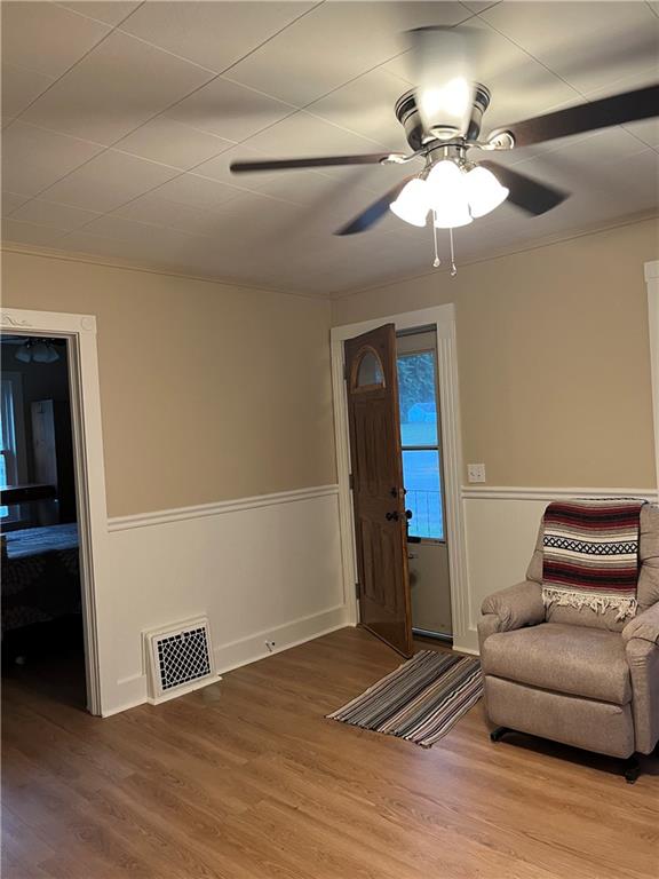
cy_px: 440
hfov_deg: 53.1
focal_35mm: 26
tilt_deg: +0.1
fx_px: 660
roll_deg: +3.6
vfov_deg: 67.3
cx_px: 330
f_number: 1.6
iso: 160
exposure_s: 1/60
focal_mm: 5.1
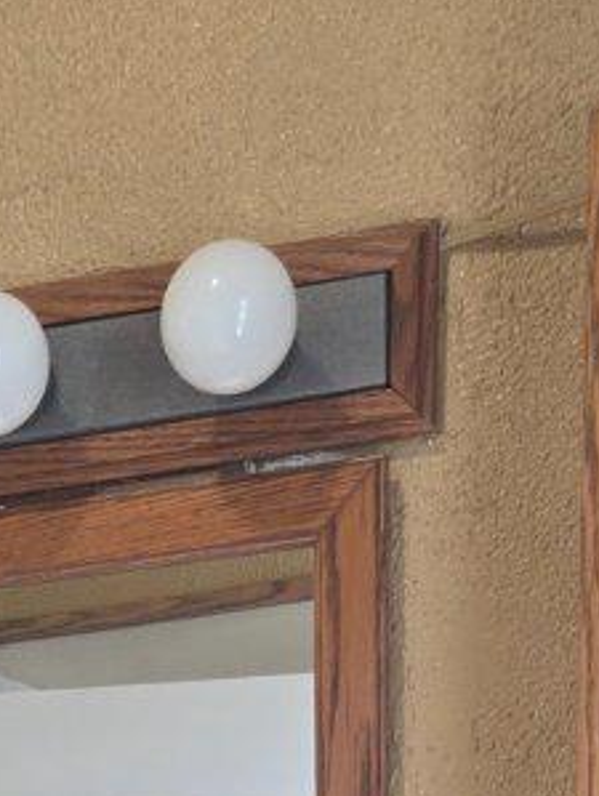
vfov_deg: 13.4
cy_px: 1770
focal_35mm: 118
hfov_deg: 12.3
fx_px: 2717
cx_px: -106
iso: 80
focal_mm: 5.4
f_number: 1.8
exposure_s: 1/120
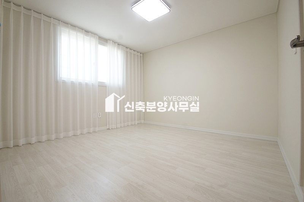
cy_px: 101
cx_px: 152
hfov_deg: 100.4
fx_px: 127
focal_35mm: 15
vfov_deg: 77.2
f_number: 9
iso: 800
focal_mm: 10
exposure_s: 1/30
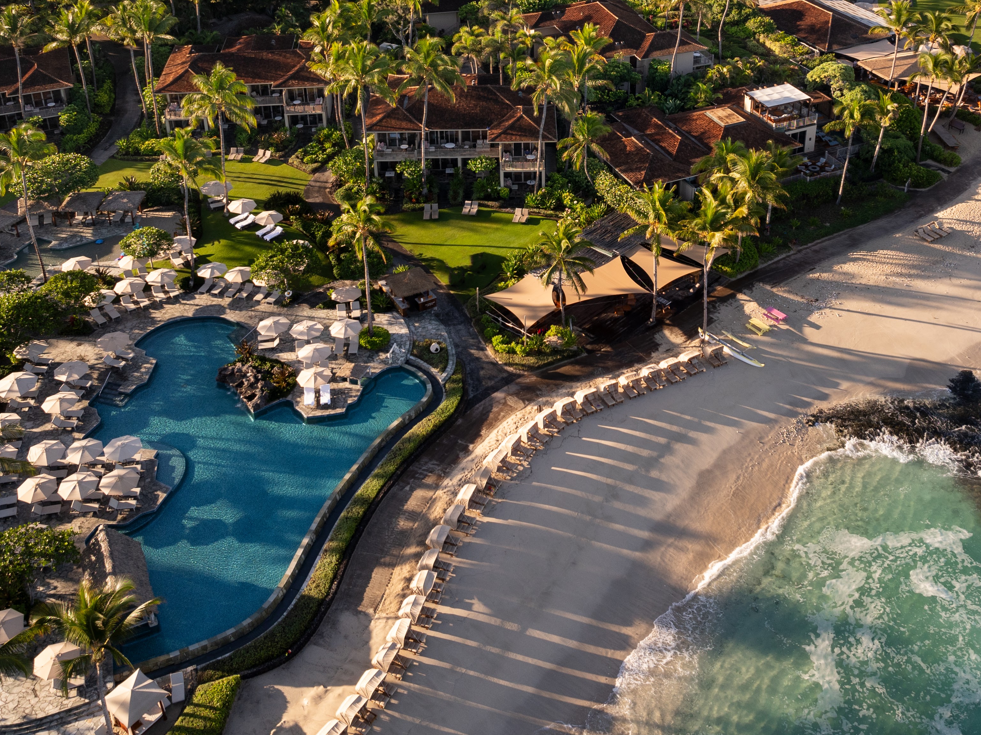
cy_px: 177
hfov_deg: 45.8
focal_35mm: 41
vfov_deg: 34.3
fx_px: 1161
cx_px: 524
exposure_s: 1/40
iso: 100
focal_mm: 12.29
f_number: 2.8
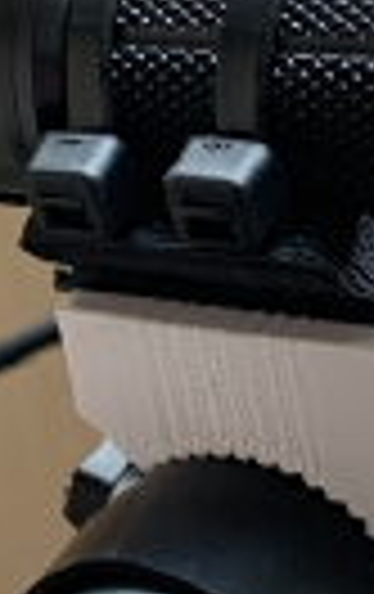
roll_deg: +5.2
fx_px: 1802
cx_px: 237
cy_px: 216
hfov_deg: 11.8
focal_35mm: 111
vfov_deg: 18.7
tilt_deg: -36.1
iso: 200
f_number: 1.8
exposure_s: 1/60
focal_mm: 4.25
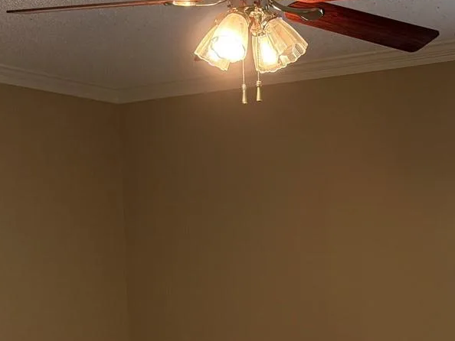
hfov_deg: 26.4
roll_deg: +1.3
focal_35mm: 70
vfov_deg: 20.5
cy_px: 319
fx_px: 920
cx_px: 447
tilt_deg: -3.3
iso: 160
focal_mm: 5.96
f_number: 1.6
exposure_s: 1/120
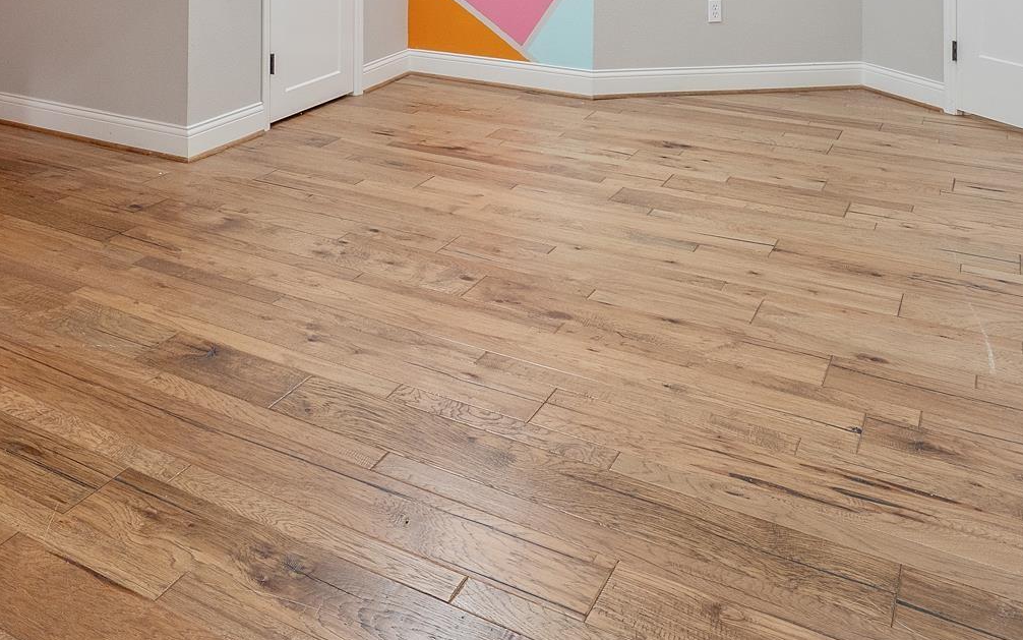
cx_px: 307
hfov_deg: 50.2
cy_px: -136
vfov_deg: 28.9
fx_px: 1060
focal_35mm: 38
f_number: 8
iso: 800
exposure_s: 1/6
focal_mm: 15
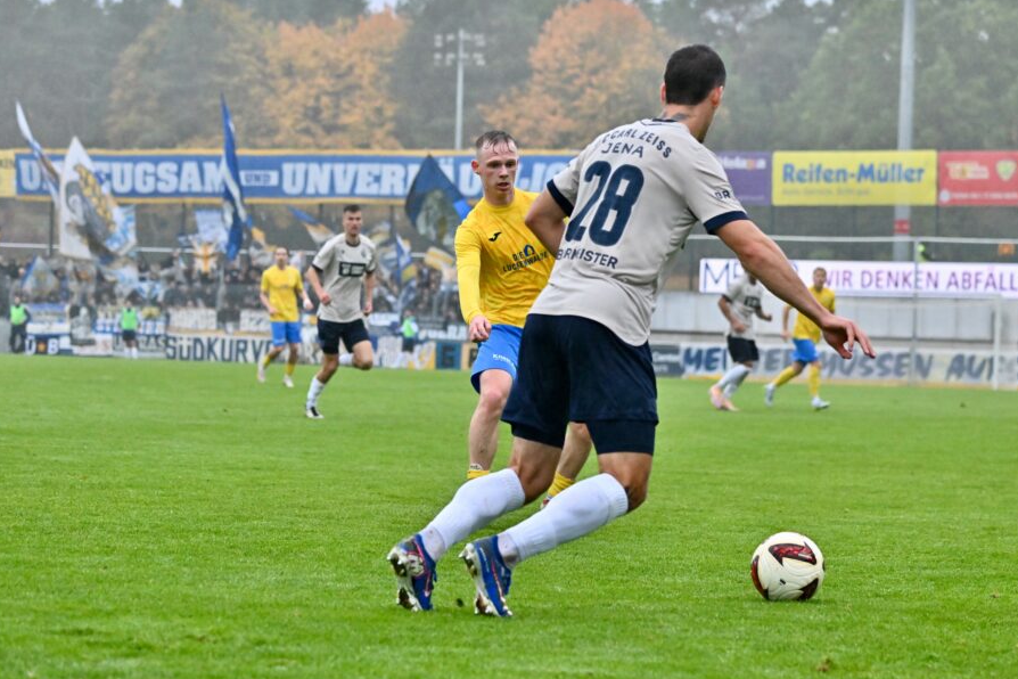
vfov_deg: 10.9
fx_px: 3563
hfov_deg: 16.3
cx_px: 507
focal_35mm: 126
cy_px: 313
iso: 3200
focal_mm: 110
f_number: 4.8
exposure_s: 1/1600
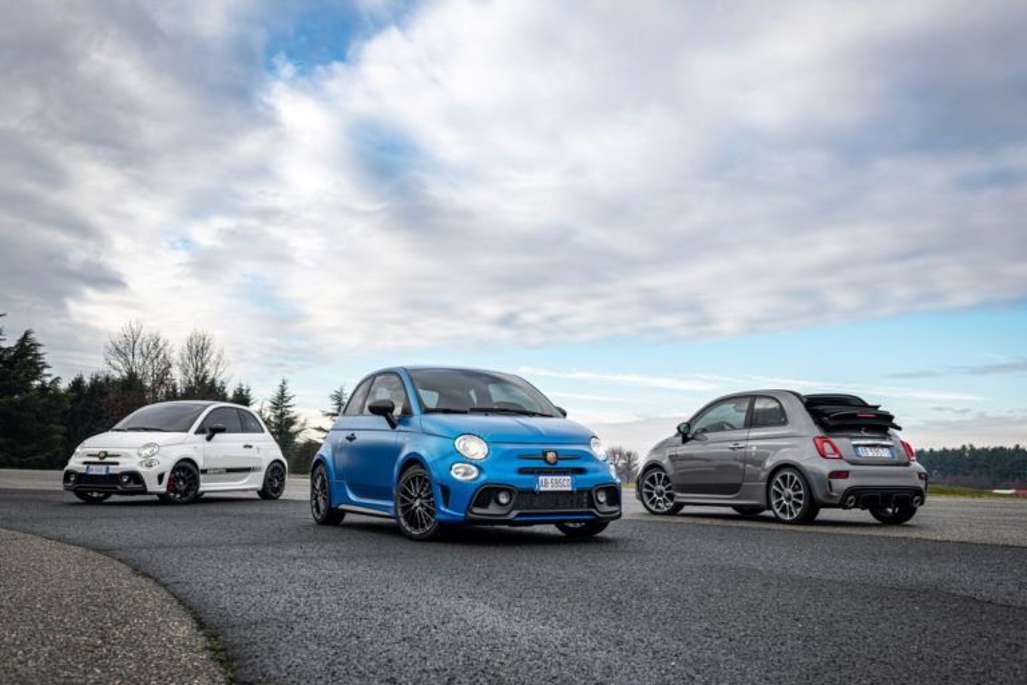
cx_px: 514
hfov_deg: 54.4
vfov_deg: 37.9
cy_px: 342
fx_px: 998
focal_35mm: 35
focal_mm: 35
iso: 64
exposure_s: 1/200
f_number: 5.6
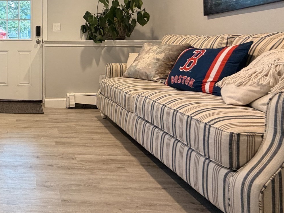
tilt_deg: +1.6
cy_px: 46
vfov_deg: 46.0
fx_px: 238
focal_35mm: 29
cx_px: 16
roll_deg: -0.6
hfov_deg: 52.3
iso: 250
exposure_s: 1/60
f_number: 2.2
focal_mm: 2.22
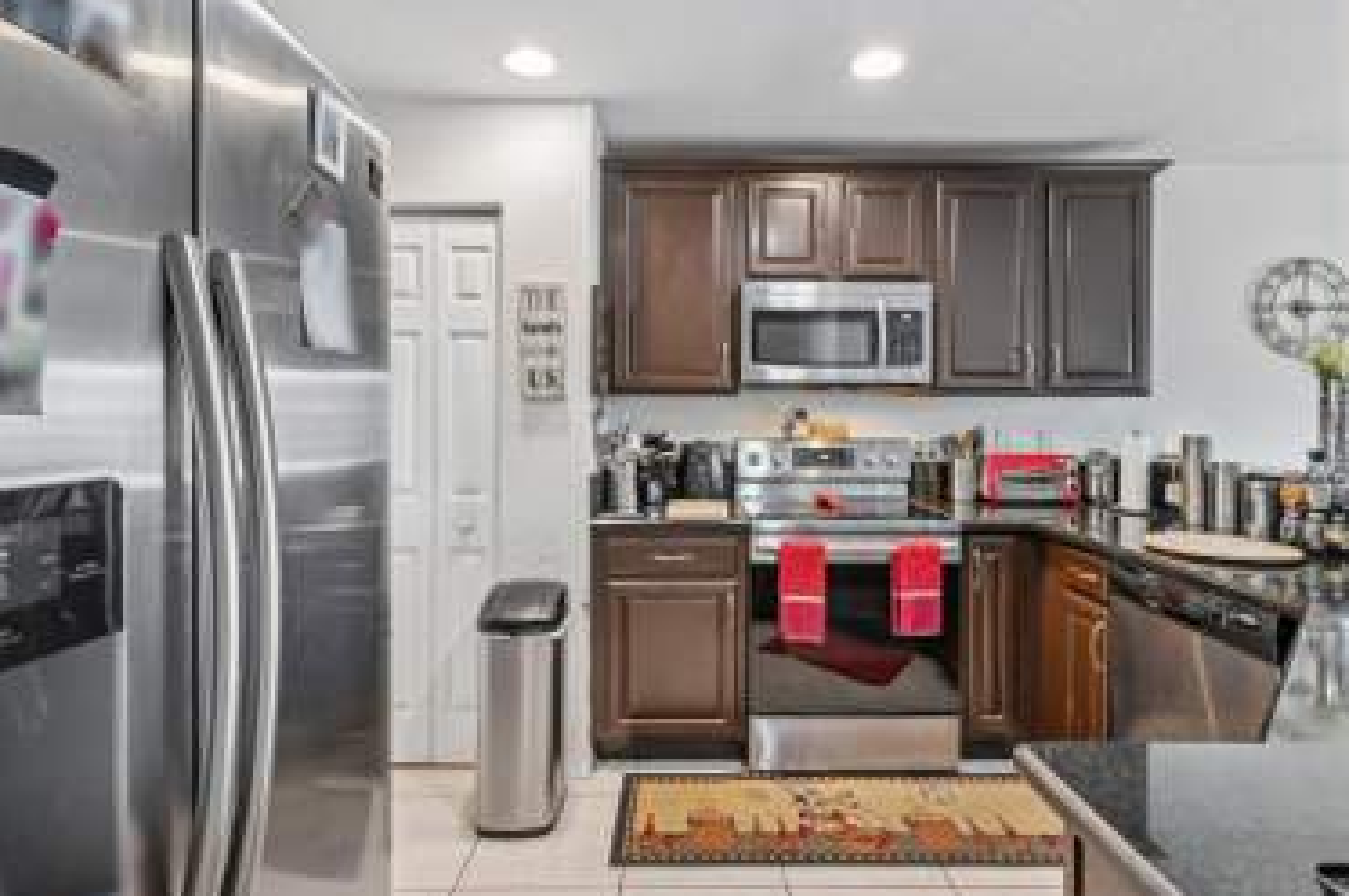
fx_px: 674
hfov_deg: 90.0
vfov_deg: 67.3
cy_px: 428
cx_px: 684
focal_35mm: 18
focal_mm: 14
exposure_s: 1/30
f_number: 8
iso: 4000
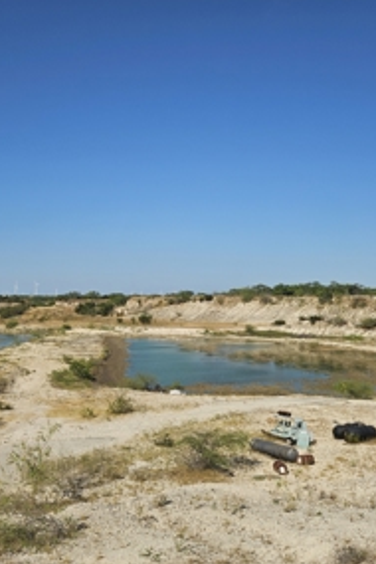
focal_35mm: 35
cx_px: 188
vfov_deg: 54.4
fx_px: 548
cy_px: 275
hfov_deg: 37.9
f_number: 1.8
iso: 50
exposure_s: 1/6854
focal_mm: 5
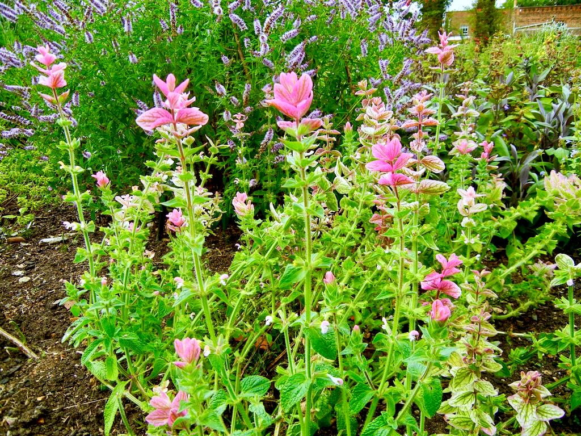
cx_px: 290
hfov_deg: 60.0
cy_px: 218
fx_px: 504
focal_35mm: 30
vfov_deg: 46.8
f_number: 3.5
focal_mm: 5.4
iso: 160
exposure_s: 1/282
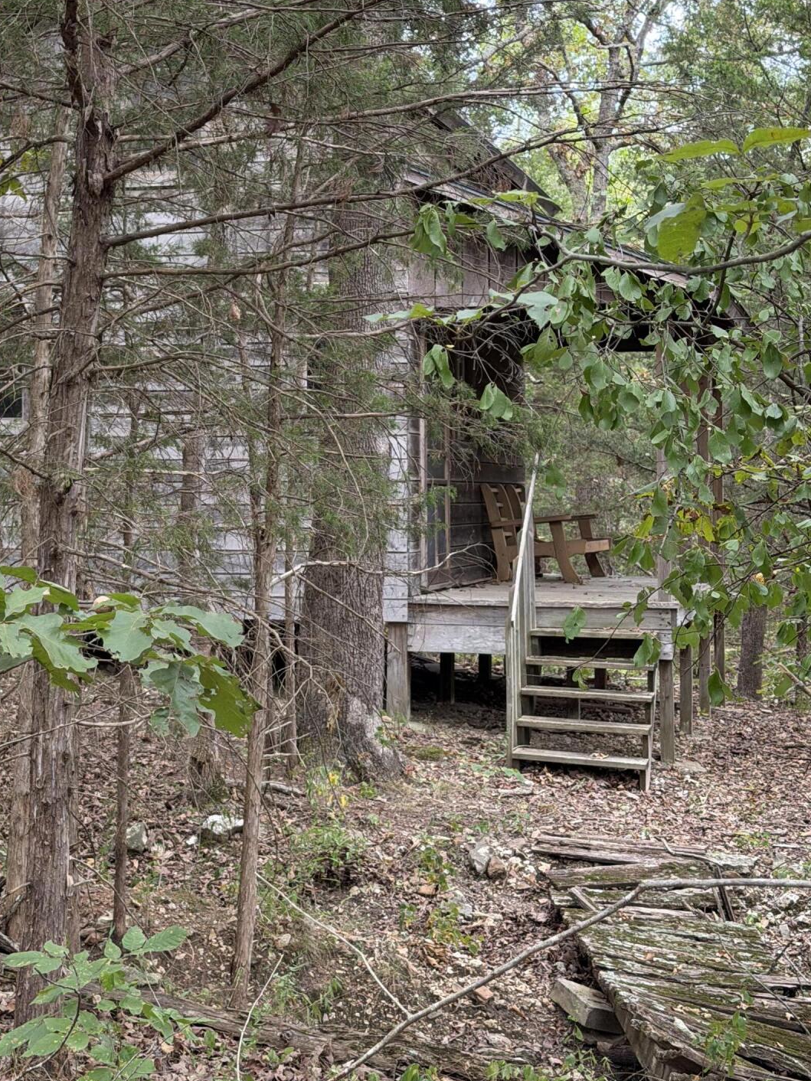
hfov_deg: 21.5
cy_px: 425
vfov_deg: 28.5
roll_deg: -0.4
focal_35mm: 68
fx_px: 2124
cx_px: 258
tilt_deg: +2.1
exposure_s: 1/124
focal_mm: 6.76
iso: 160
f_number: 1.78
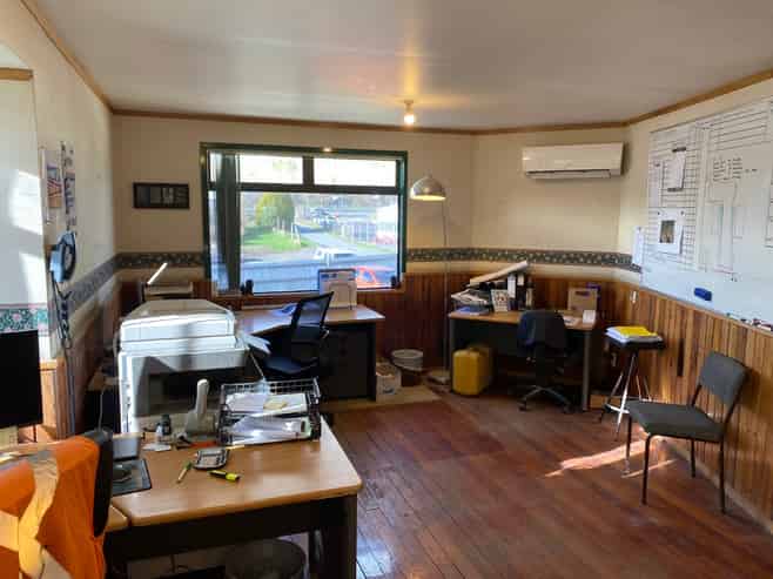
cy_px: 290
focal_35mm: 26
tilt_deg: -7.7
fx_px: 580
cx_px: 386
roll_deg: -0.5
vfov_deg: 53.0
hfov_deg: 67.3
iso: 125
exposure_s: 1/103
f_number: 1.8
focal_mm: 4.25
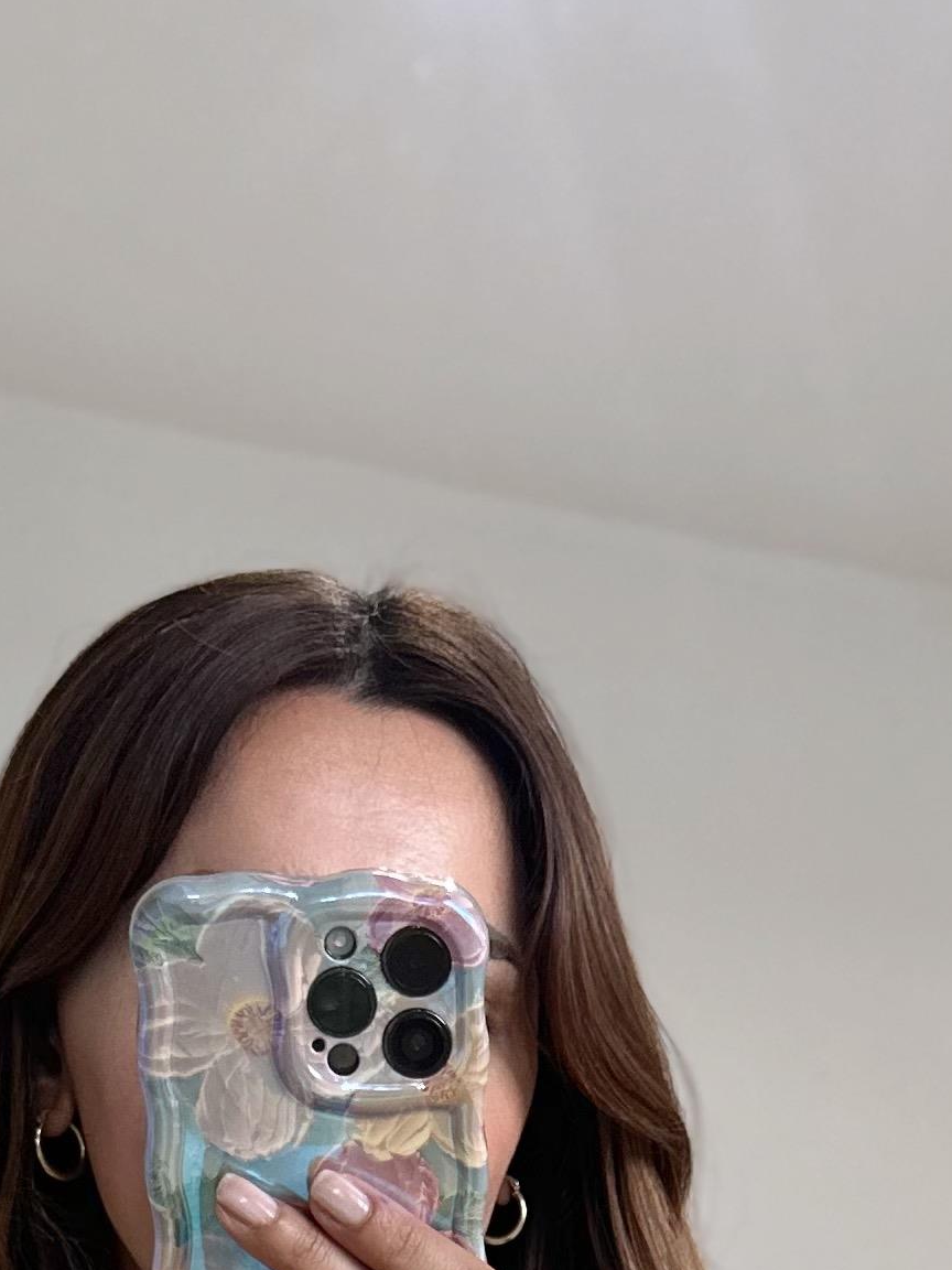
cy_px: 2200
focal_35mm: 84
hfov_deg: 17.5
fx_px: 3080
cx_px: 658
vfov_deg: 18.7
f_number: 1.78
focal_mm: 6.86
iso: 125
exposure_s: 1/50
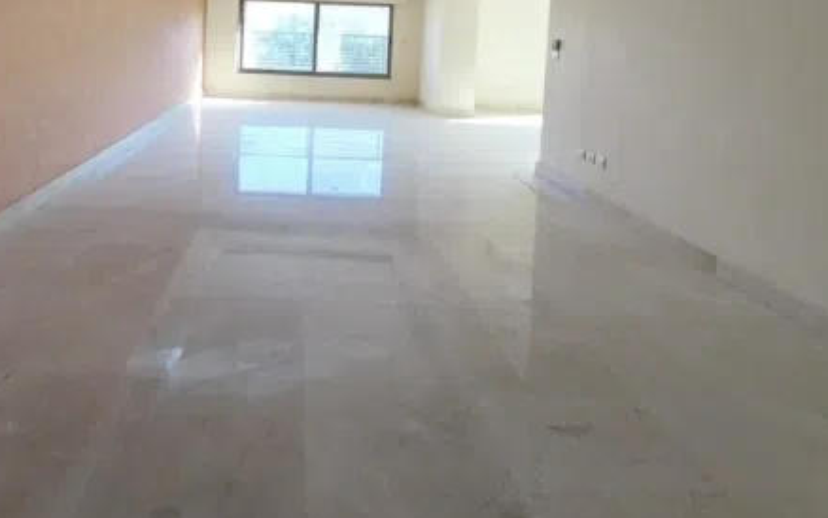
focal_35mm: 22
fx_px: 497
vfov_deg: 48.5
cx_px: 289
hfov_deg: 77.6
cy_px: 41
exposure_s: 1/60
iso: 125
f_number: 2.2
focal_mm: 1.3
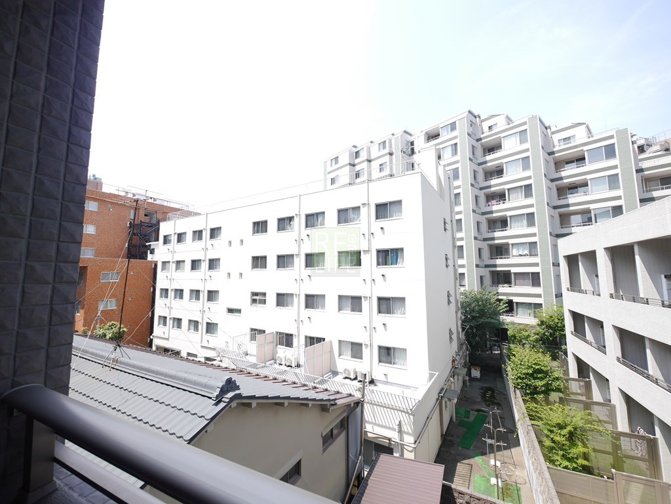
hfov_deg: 102.1
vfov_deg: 85.7
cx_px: 336
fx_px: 271
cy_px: 252
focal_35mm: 14
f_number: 4.5
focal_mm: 7
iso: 160
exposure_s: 1/400
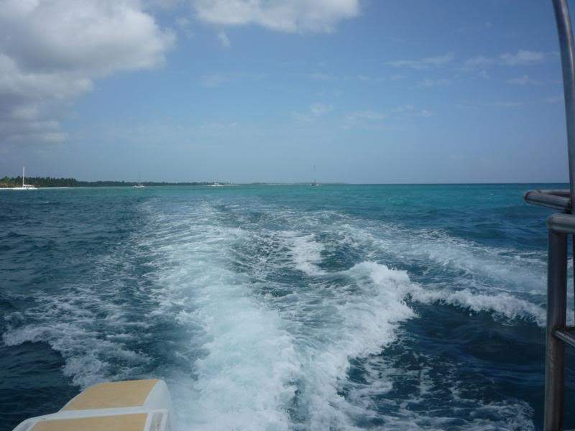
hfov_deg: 56.8
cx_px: 288
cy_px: 216
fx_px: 532
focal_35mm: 32
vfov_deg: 44.2
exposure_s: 1/640
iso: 100
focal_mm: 5.2
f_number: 5.6
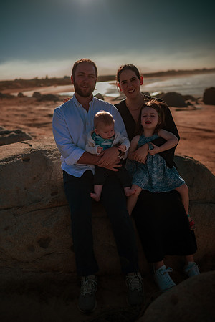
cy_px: 161
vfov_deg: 54.4
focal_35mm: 35
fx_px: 314
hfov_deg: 37.9
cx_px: 108
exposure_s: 1/8000
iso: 50
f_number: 2
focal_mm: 35
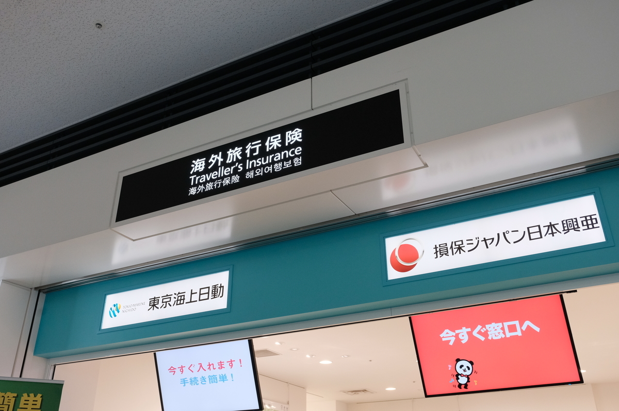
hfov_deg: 57.3
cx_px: 310
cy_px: 206
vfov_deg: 39.9
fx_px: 567
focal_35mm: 33
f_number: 4
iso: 1600
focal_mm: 22
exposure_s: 1/140
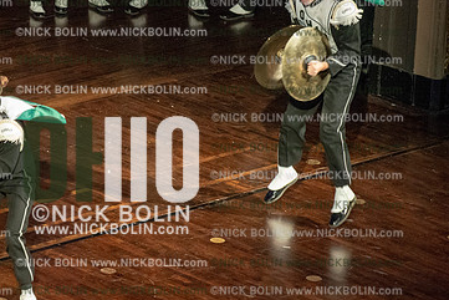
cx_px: 111
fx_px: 4205
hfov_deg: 6.1
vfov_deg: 4.1
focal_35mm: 337
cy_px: 176
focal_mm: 210
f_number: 5.6
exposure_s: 1/200
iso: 8000
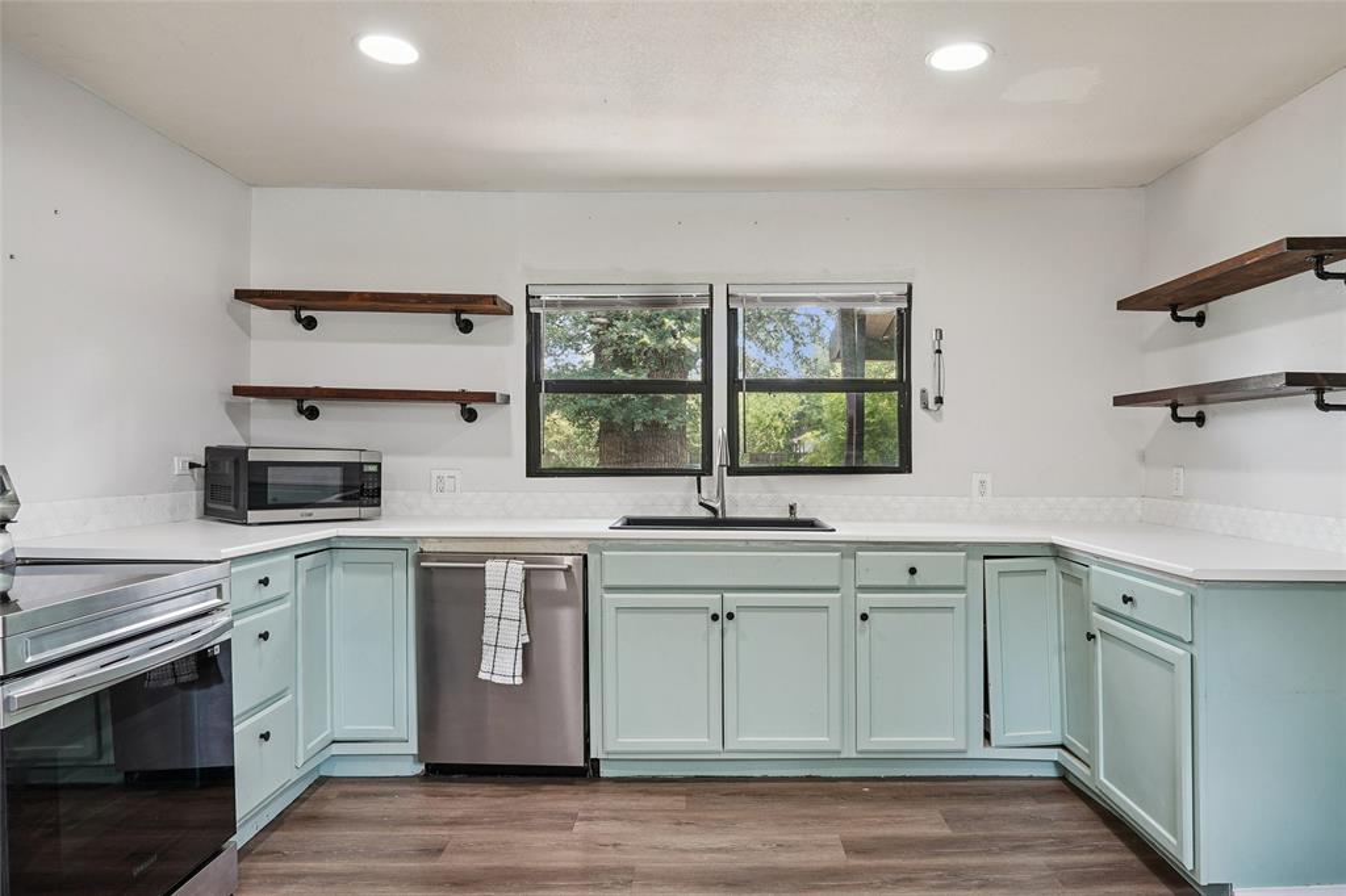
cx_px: 673
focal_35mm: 21
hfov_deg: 81.2
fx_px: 785
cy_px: 448
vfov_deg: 59.5
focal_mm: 14
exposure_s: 1/2
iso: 100
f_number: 9
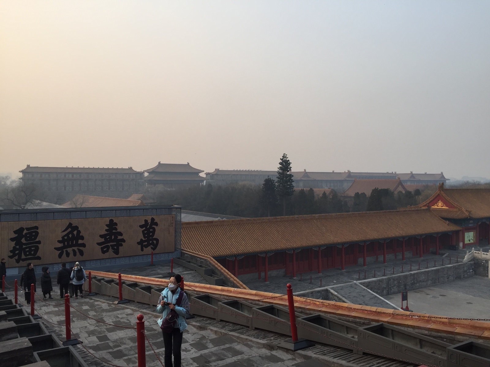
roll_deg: +0.8
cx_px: 245
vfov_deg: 48.2
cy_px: 184
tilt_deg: +0.4
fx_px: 411
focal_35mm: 29
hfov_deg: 61.7
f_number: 2.2
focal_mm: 4.15
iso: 32
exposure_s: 1/425
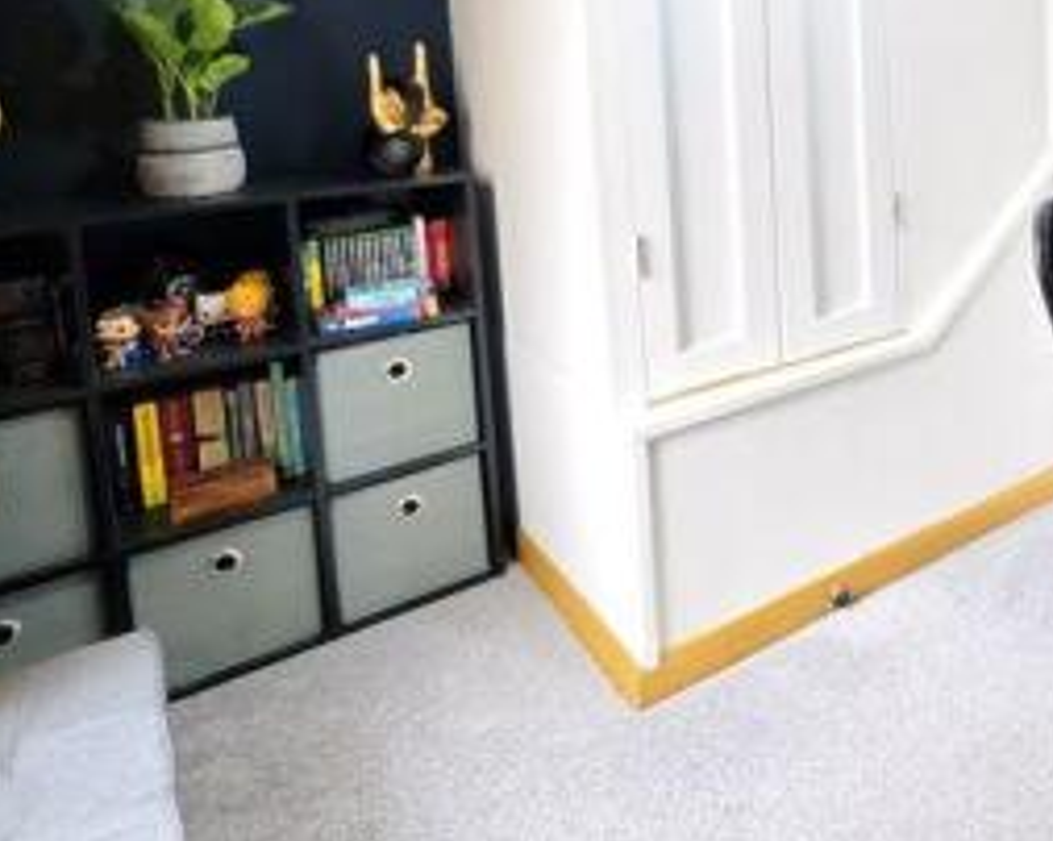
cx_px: 1068
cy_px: 102
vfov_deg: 48.2
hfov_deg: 50.8
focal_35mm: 27
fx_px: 841
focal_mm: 2.03
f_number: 1.8
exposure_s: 1/33.3
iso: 100
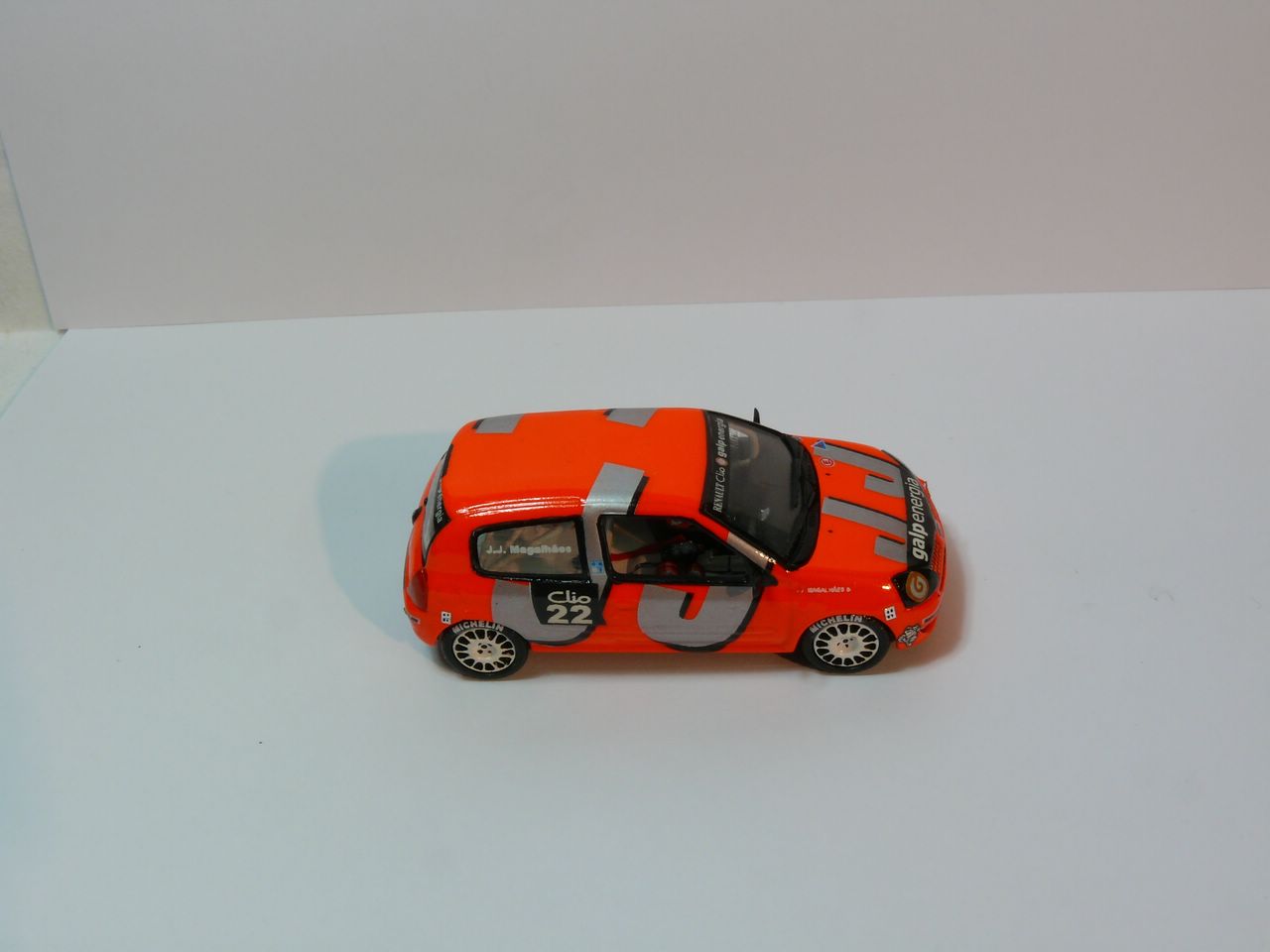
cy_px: 476
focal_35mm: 40
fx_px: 1468
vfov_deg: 36.0
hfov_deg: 46.8
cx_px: 635
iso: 100
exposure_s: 1/4
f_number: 11
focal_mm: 8.6
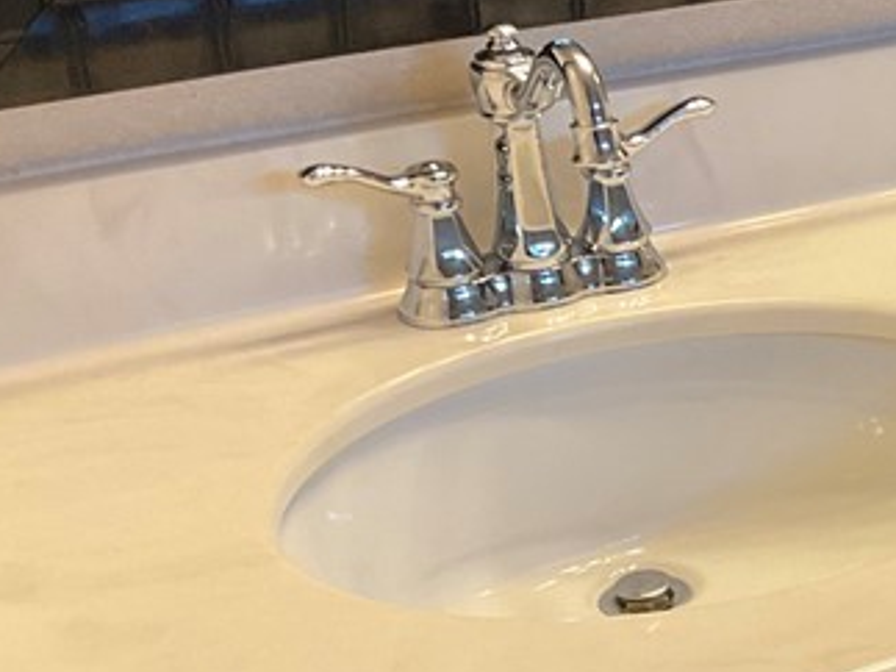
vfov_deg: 16.0
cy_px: 467
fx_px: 2380
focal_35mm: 92
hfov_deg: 19.0
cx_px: 1307
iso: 100
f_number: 1.8
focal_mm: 3
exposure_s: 1/60
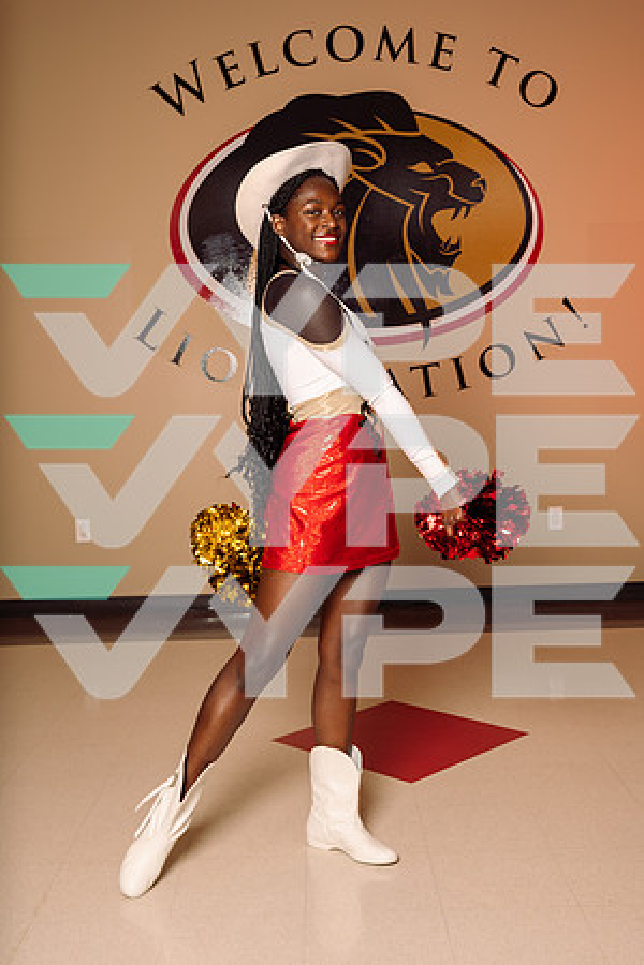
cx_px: 322
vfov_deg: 46.4
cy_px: 482
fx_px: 1127
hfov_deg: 31.9
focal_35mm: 42
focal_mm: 42
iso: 250
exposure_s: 1/250
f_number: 7.1
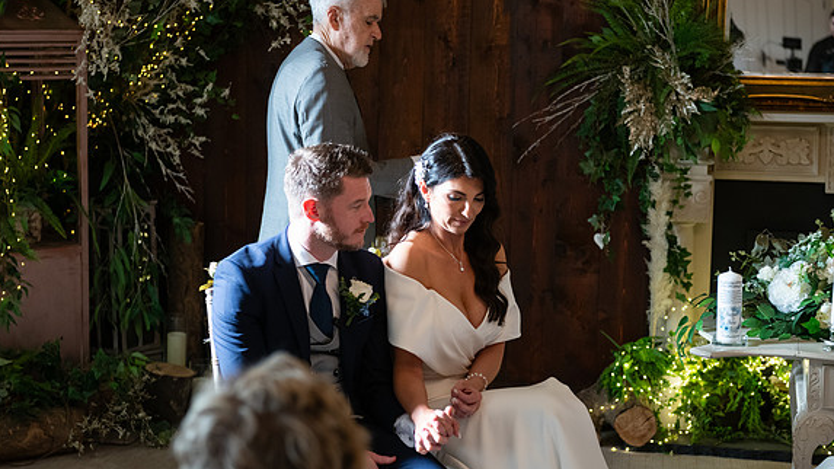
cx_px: 416
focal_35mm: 70
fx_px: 1548
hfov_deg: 30.2
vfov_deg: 17.2
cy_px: 243
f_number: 3.5
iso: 1000
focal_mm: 66
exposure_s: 1/160
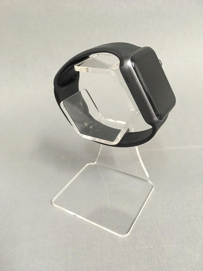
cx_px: 102
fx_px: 227
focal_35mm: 29
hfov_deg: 48.2
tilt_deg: -34.9
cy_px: 136
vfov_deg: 61.7
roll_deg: +4.5
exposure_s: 1/33
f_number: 2.2
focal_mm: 4.15
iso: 200
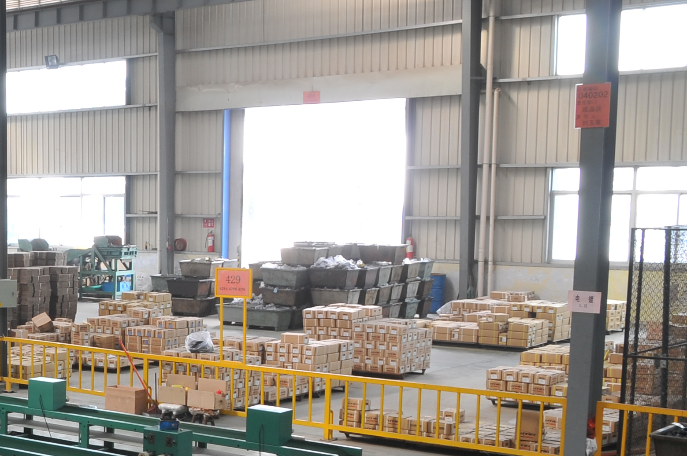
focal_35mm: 66
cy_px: 326
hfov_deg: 25.3
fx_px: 1258
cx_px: -256
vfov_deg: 20.4
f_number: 13
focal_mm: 16
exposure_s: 1/4
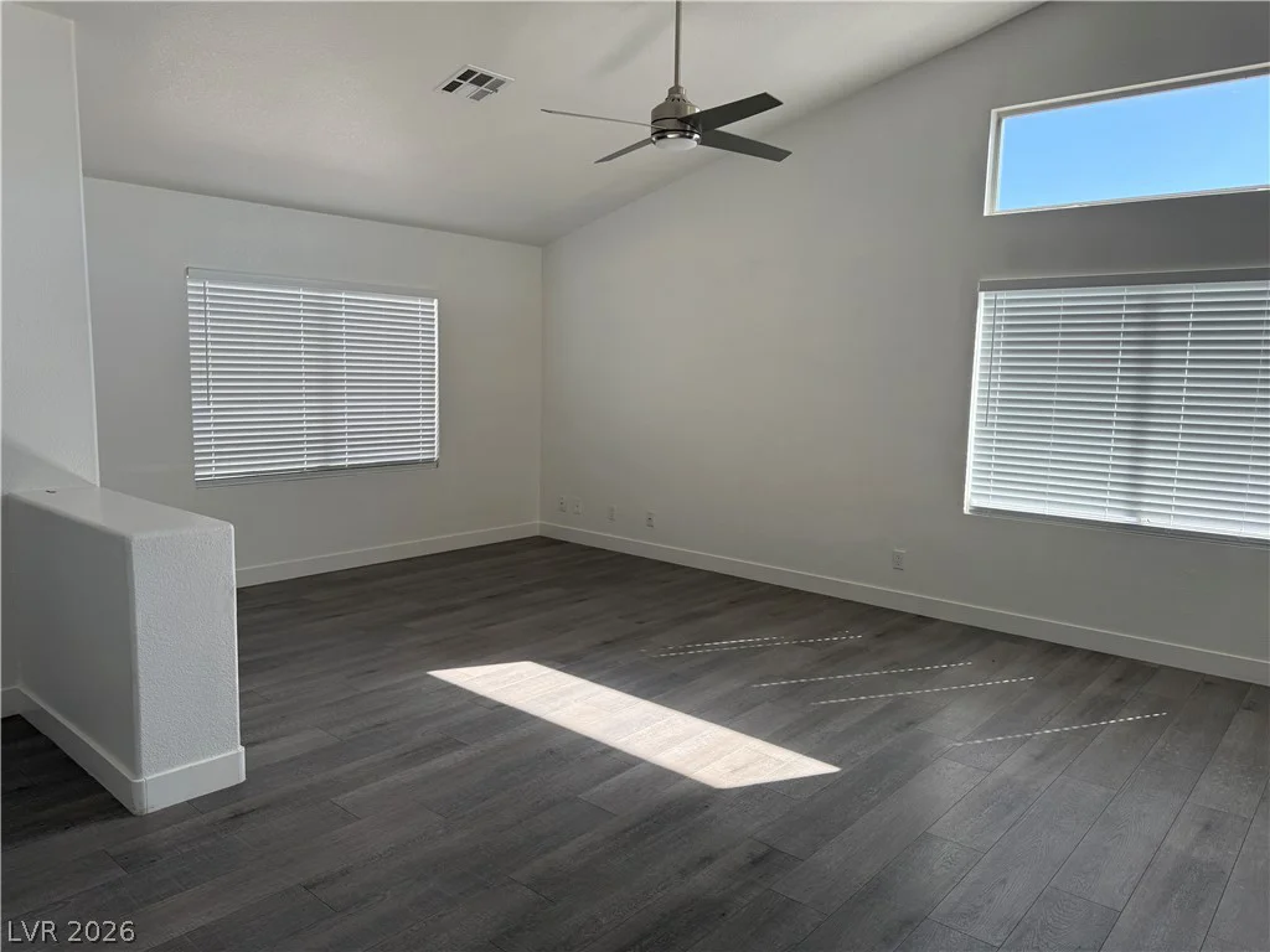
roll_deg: -2.0
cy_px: 476
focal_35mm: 24
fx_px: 881
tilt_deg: -6.7
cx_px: 635
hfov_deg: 71.6
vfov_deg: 56.8
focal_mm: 6.76
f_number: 1.78
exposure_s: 1/643
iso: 100
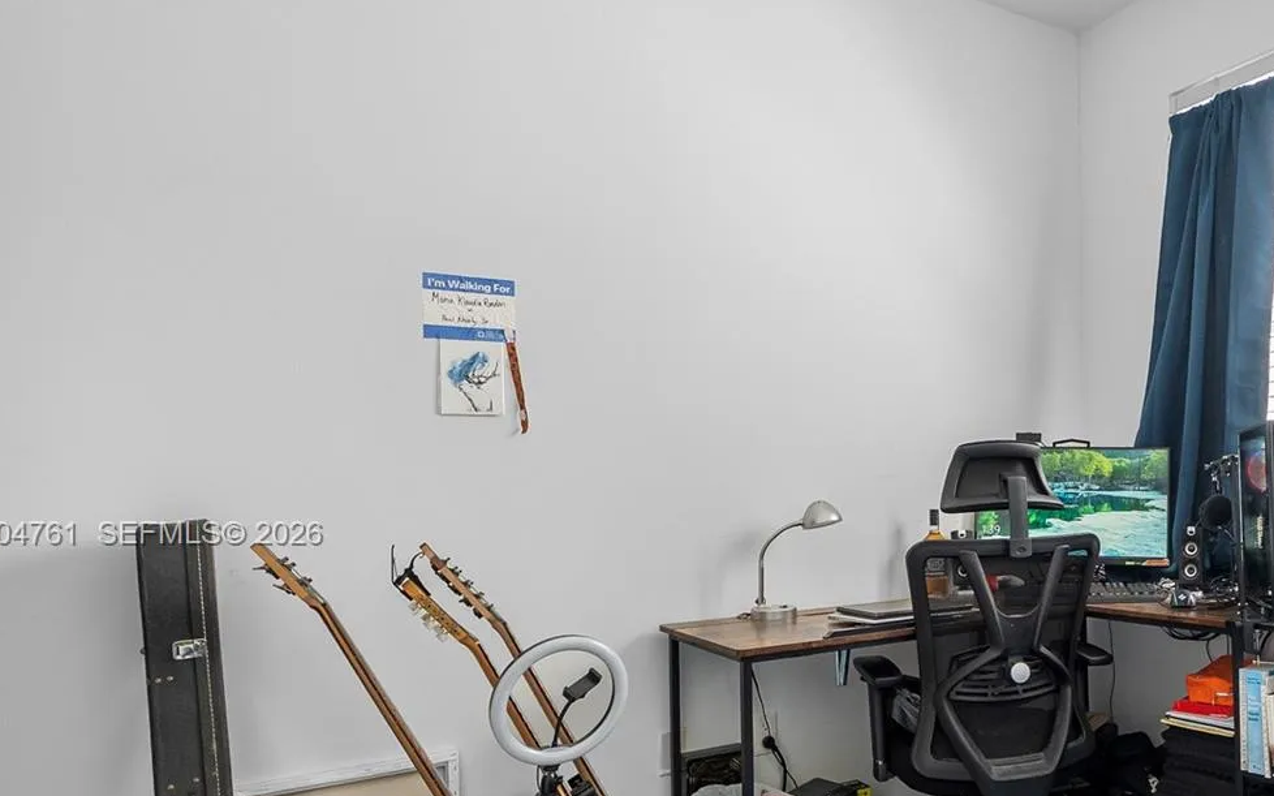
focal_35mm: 25
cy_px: 535
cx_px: 959
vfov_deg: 48.4
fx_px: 868
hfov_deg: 67.8
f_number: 5.6
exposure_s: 1/15
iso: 640
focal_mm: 10
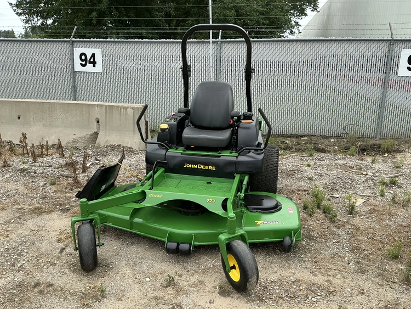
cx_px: 206
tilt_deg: -13.2
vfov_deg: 49.8
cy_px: 154
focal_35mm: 28
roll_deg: -3.2
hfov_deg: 63.4
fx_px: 333
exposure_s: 1/642
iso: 25
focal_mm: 3
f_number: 1.8
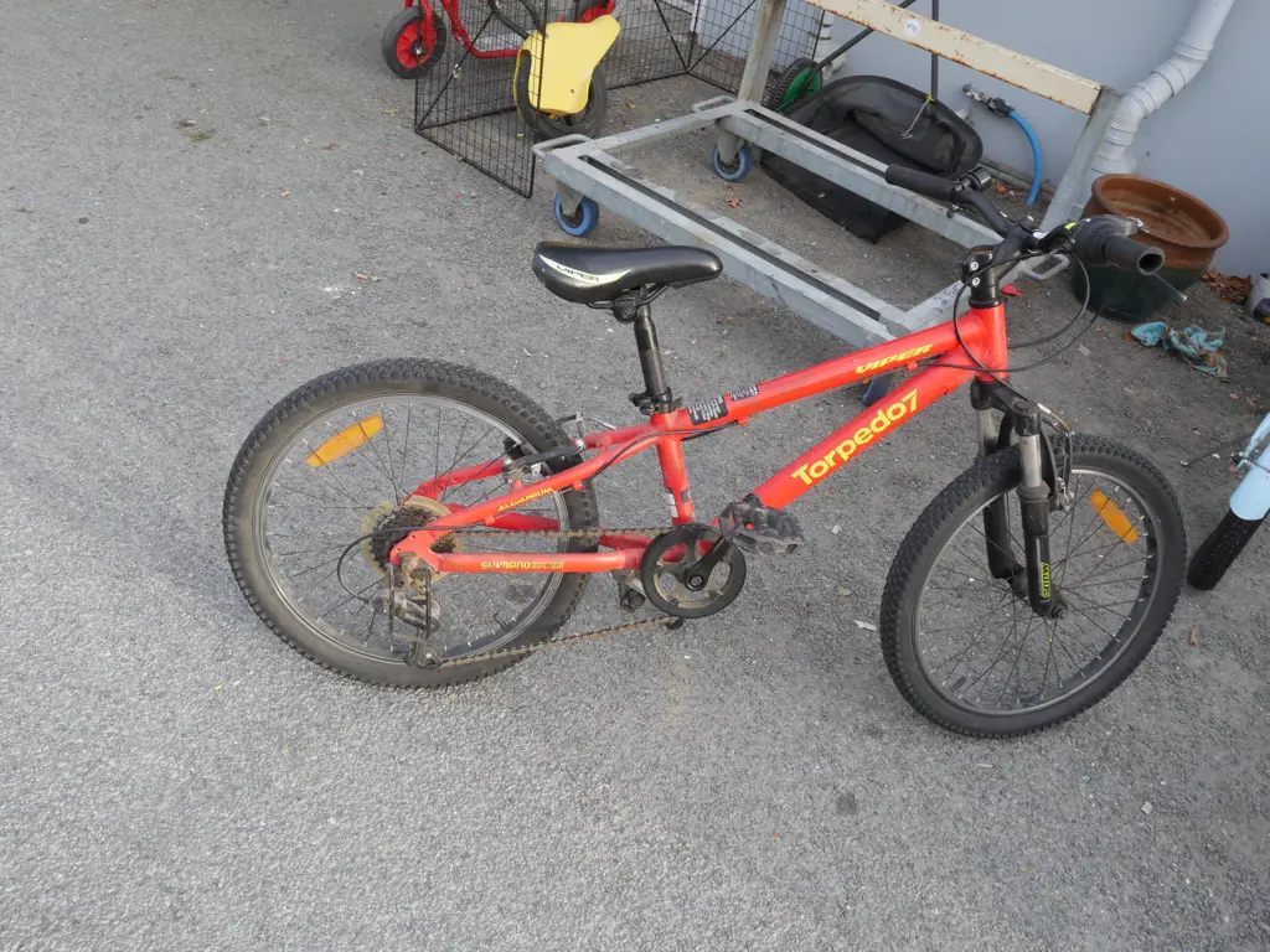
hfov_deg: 63.4
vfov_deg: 49.7
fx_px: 1027
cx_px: 635
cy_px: 476
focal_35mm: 28
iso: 400
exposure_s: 1/60
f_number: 10
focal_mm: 14
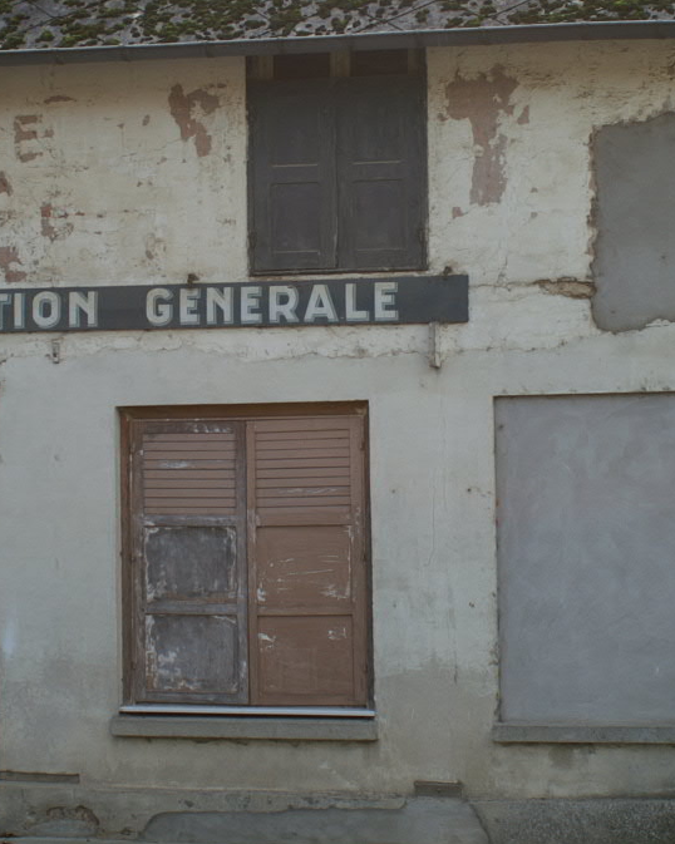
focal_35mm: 88
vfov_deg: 21.7
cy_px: 312
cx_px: 307
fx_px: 2199
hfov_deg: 17.5
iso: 100
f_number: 9
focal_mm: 28
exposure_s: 1/80
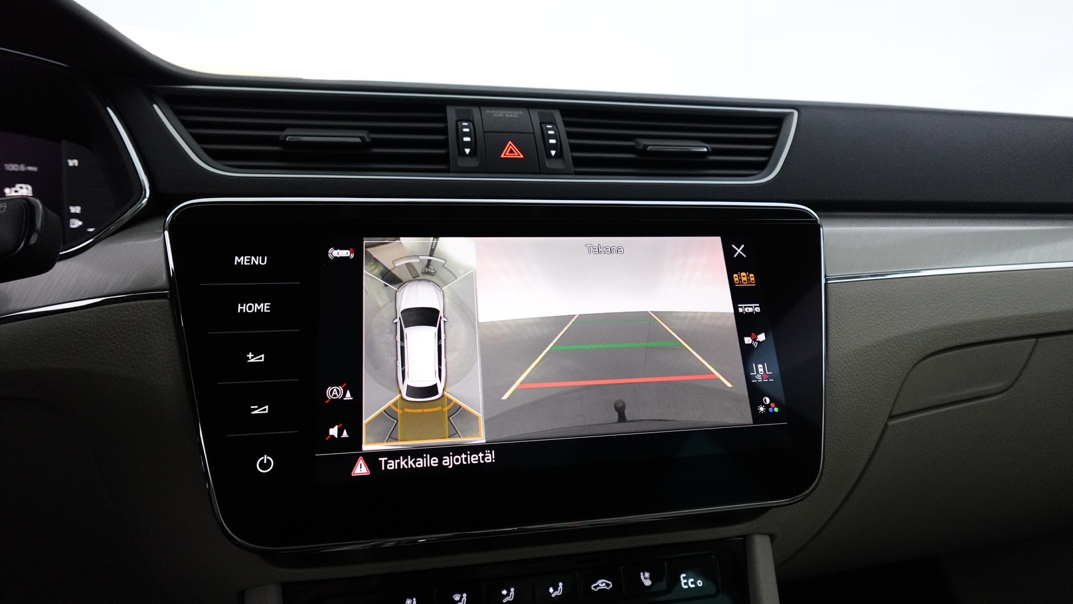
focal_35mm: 21
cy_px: 305
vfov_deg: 53.6
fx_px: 597
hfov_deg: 83.8
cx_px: 536
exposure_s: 1/80
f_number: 2
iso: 1250
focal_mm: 7.6
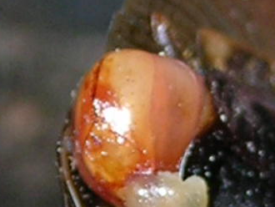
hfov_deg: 12.3
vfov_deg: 9.3
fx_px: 1264
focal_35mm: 159
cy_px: 199
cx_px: 255
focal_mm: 21
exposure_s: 1/120
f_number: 3.5
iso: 50
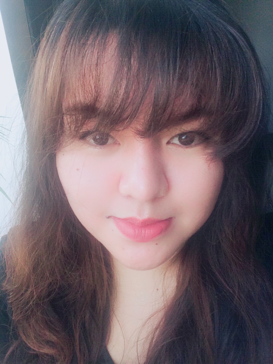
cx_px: 136
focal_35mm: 31
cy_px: 182
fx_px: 326
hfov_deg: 45.4
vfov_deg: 58.4
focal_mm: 2.15
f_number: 2.4
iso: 64
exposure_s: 1/120
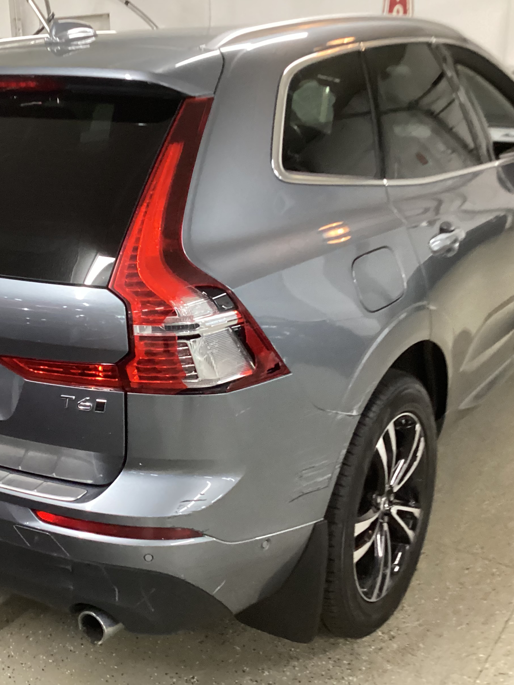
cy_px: 338
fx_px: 831
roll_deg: +1.8
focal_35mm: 42
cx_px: 127
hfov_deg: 33.6
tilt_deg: -22.8
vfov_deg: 44.8
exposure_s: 1/33
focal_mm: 3.3
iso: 400
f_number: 2.4
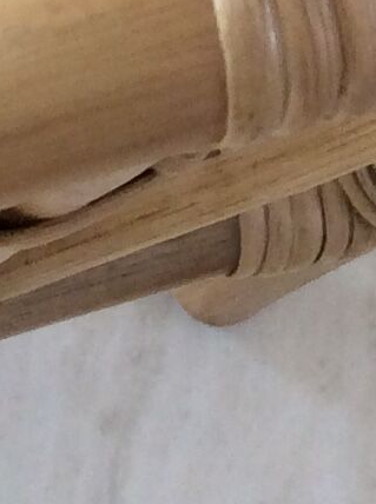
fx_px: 2821
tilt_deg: -65.3
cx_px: -237
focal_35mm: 194
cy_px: -645
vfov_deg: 9.3
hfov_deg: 7.5
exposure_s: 1/25
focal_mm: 3.3
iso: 50
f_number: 2.4
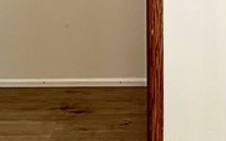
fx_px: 961
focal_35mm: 156
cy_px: -154
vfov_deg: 8.0
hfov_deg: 13.3
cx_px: 202
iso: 100
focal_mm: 5.1
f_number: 1.6
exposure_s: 1/60
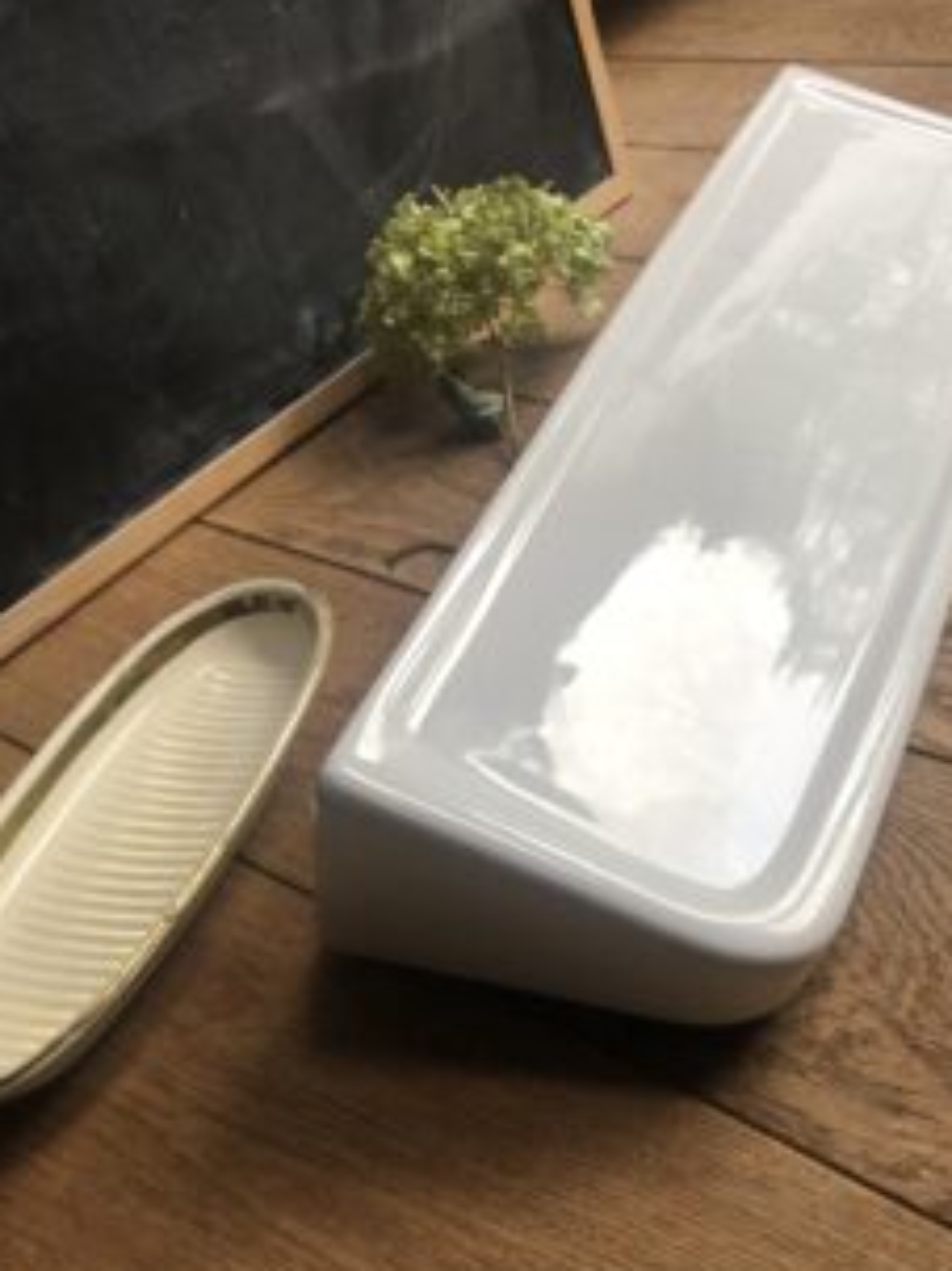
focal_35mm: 37
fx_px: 1358
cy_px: 822
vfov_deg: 49.5
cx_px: 591
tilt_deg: -42.4
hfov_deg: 38.4
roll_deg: +14.0
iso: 32
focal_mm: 4
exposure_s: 1/30
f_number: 1.8
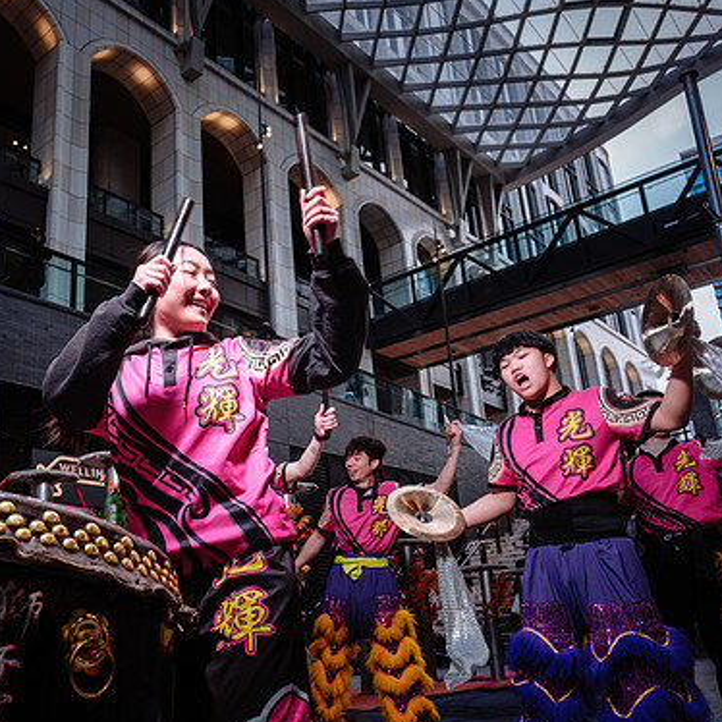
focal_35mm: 33
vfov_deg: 49.7
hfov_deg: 49.0
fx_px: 779
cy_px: 366
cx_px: 245
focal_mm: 16.5
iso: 160
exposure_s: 1/160
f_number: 3.6
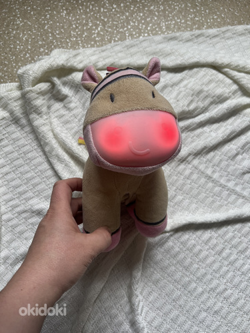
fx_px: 250
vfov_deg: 67.3
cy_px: 166
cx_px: 125
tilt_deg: -79.0
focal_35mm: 26
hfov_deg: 53.1
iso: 40
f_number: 1.5
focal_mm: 5.7
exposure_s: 1/63
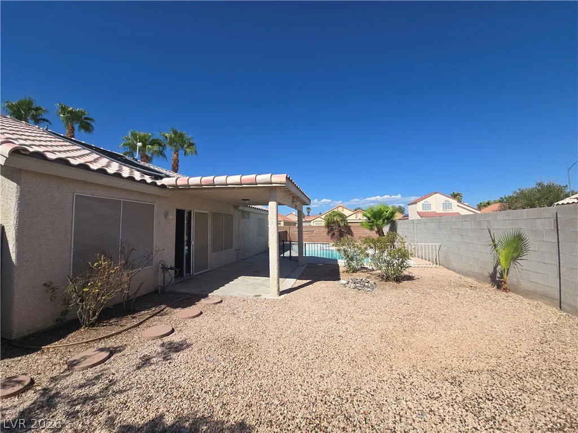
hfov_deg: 106.2
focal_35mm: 13
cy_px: 216
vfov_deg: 89.9
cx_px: 289
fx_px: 217
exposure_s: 1/3483
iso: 50
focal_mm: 2.2
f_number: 2.2
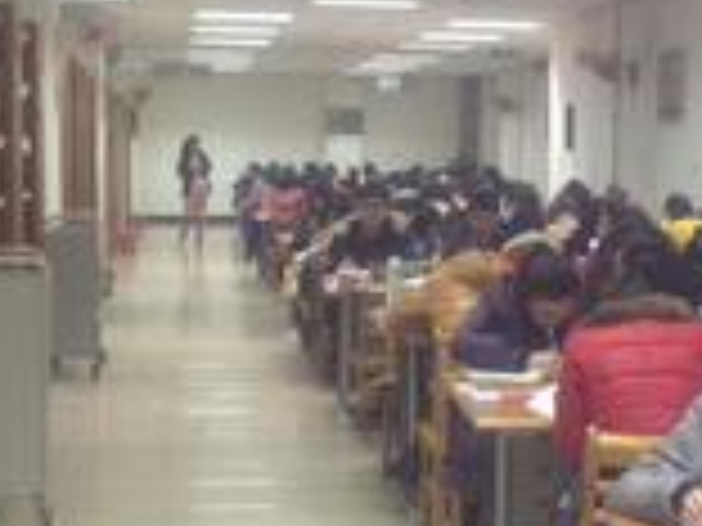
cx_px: 486
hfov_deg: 20.8
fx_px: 1906
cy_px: 281
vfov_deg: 15.7
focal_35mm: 94
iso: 250
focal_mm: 4.28
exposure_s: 1/20
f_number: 2.4
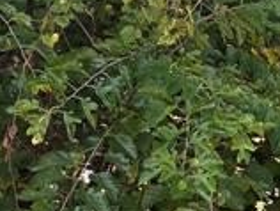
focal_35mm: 168
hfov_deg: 9.3
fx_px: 1361
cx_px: 847
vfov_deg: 8.8
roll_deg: -2.5
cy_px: 248
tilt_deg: -2.3
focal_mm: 5.96
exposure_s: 1/291
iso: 50
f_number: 1.6
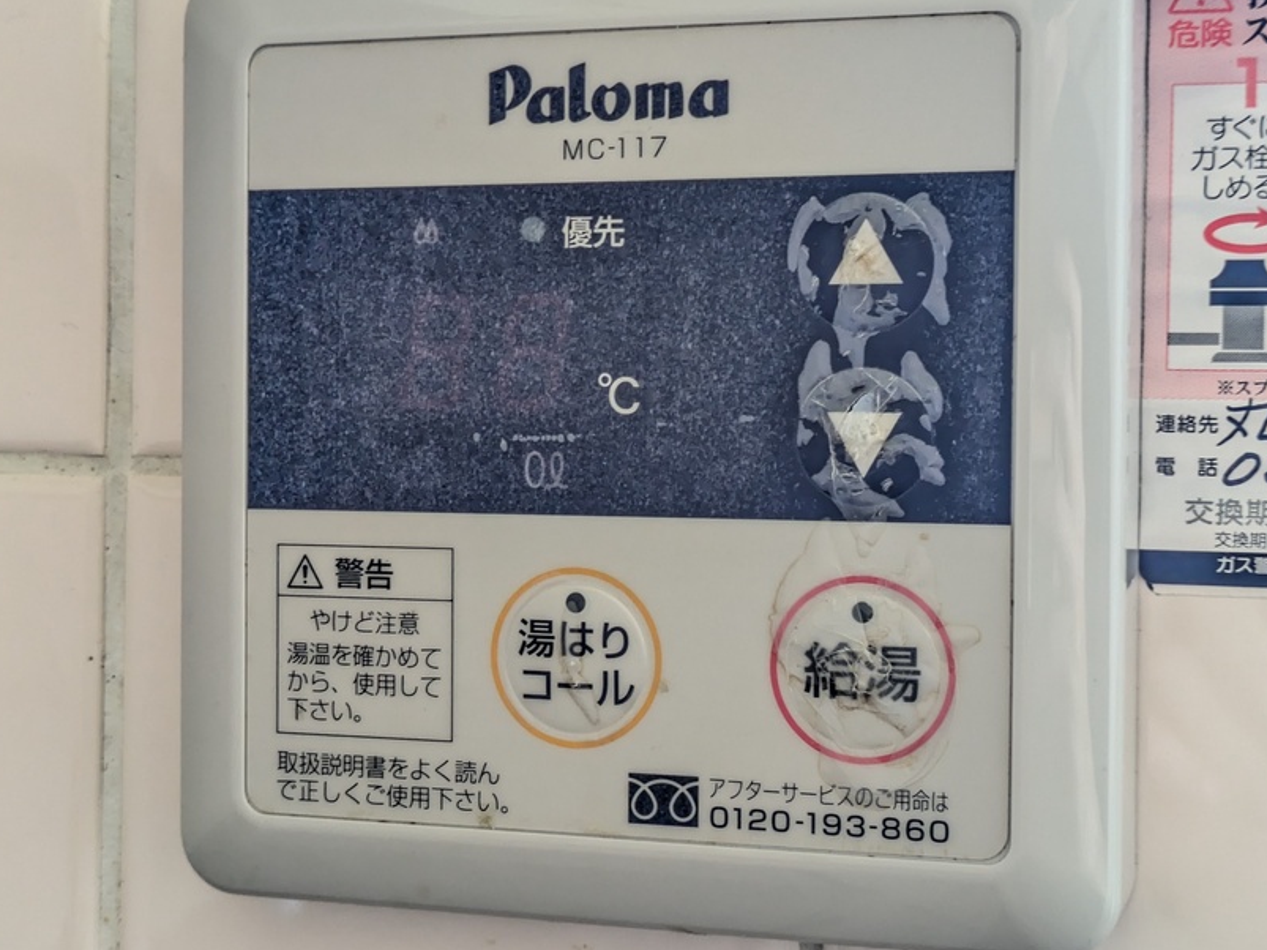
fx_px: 2232
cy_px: 439
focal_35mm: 61
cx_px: 685
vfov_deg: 24.0
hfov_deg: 31.7
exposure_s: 1/40
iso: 157
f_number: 1.89
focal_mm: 5.43
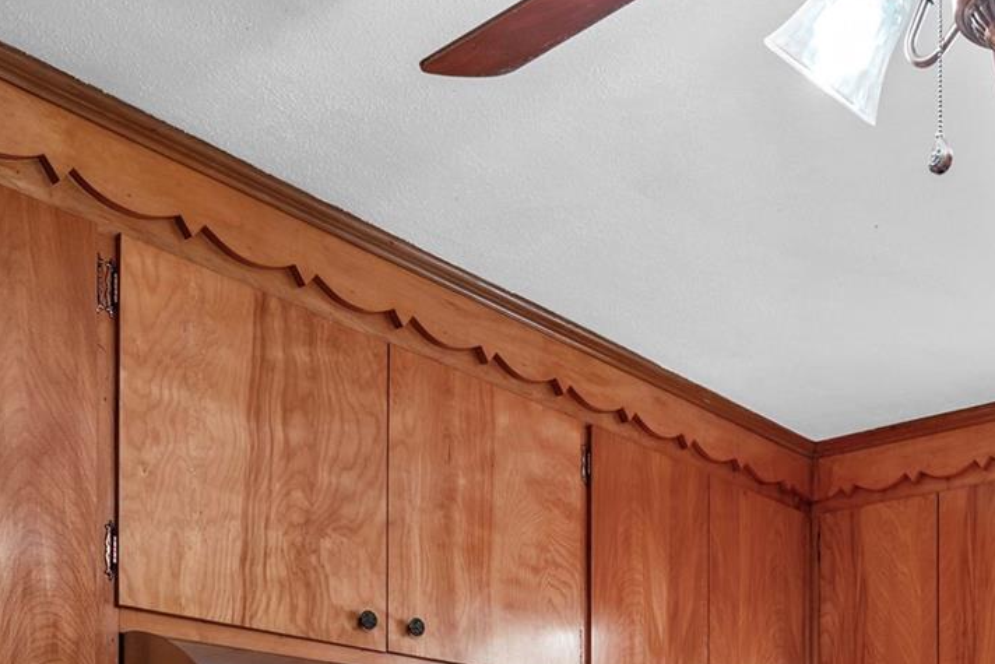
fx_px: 1272
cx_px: 844
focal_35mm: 46
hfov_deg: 40.3
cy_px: 851
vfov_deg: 25.4
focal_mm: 16
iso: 100
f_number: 8
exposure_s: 1/3
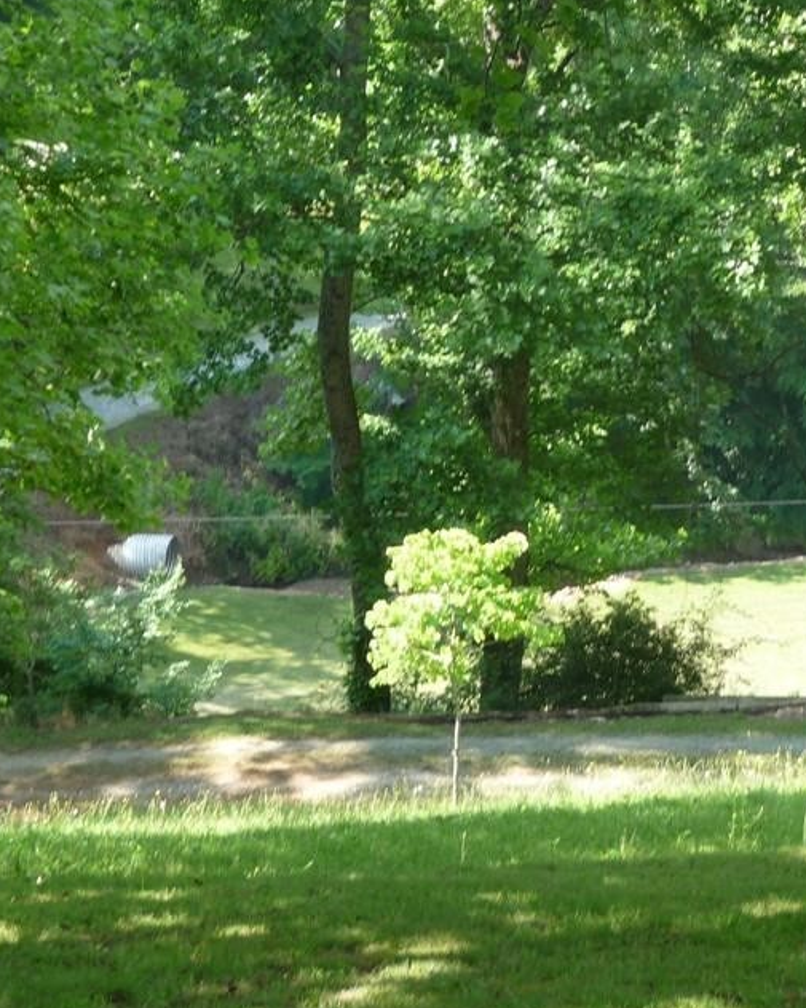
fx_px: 4531
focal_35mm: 152
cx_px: 675
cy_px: 455
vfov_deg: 12.7
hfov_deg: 10.1
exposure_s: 1/60
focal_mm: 16.3
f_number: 4.7
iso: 100
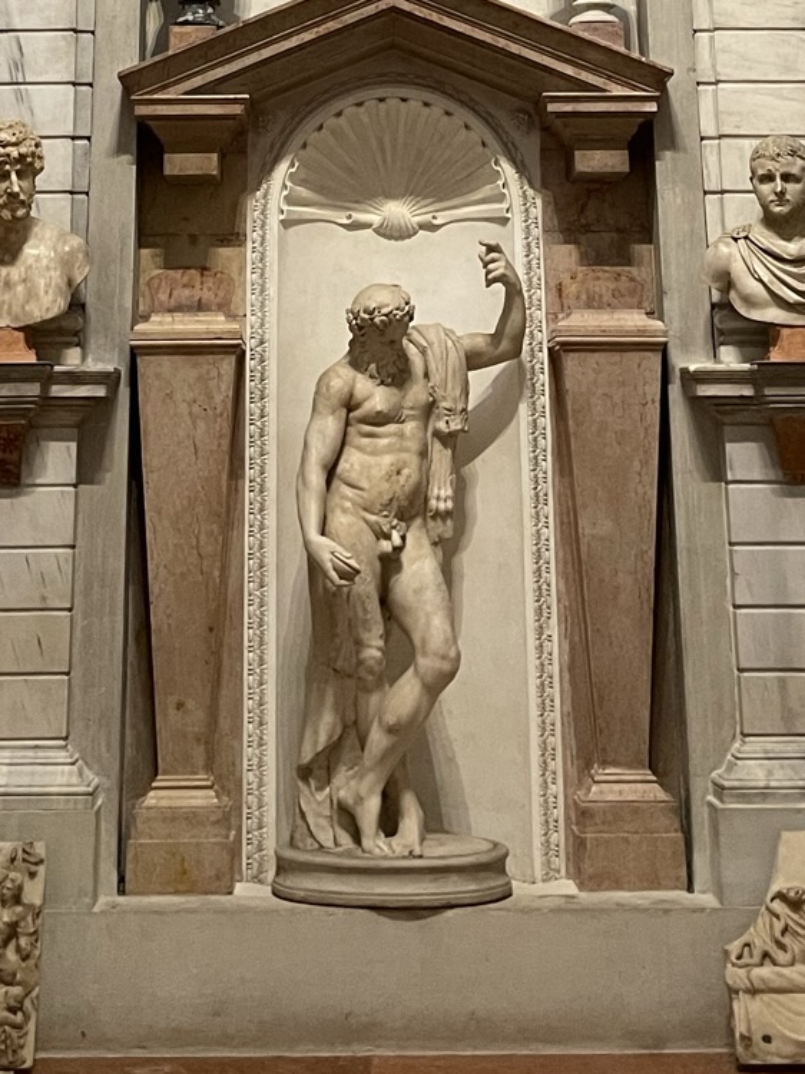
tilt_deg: +18.7
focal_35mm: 71
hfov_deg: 20.7
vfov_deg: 24.4
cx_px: 352
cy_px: -263
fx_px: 2203
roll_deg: +1.3
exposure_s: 1/50
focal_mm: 4.2
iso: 250
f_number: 1.6
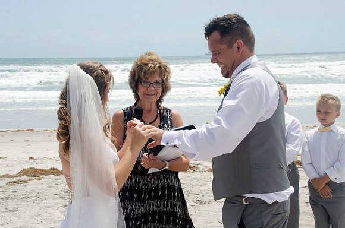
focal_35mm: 60
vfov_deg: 22.5
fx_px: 574
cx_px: 172
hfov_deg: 33.5
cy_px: 114
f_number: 11
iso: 100
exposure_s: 1/250
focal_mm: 40
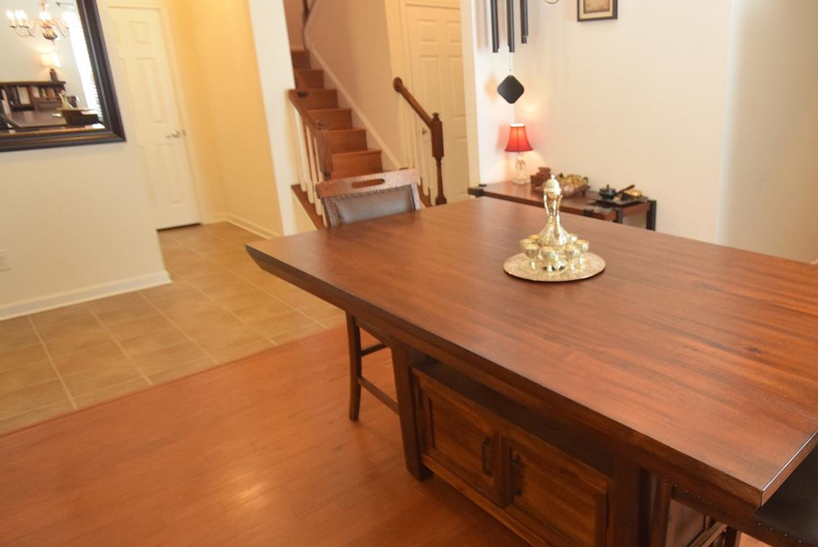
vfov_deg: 51.0
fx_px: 568
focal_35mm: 25
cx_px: 571
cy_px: 217
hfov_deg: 68.6
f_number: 3.5
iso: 900
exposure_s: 1/60
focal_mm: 10
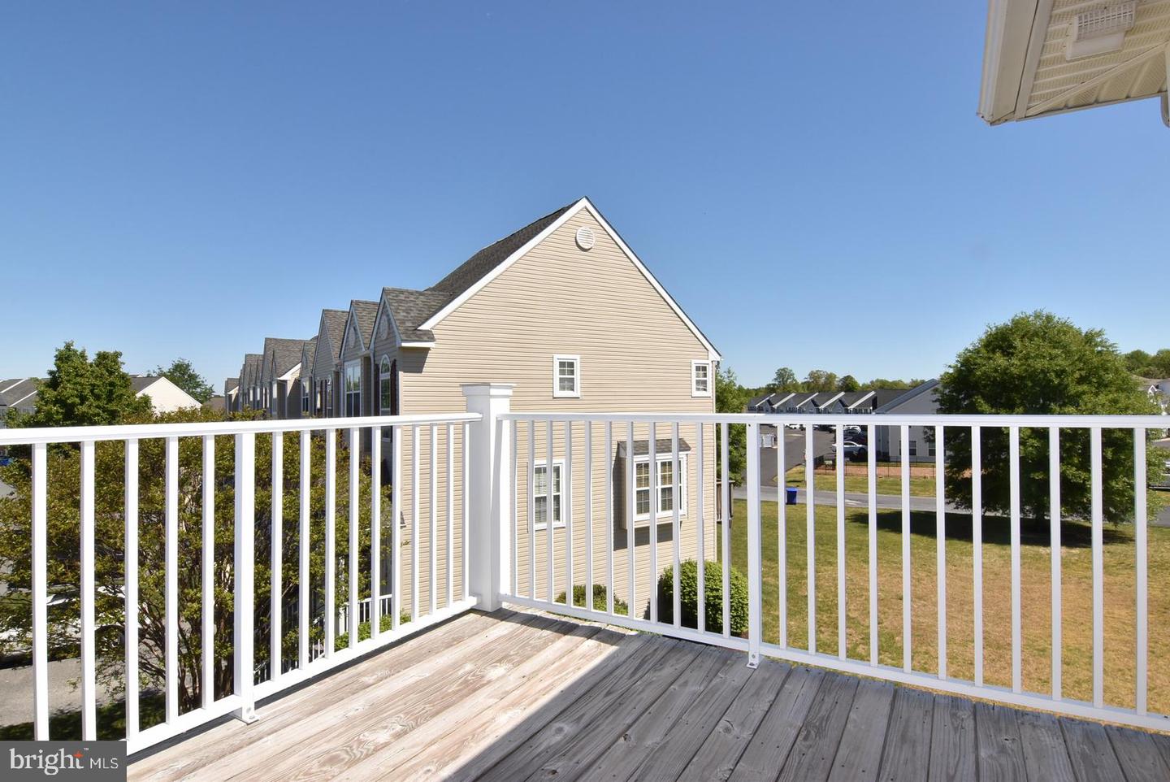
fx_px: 585
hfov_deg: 90.0
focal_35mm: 18
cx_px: 585
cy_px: 391
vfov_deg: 67.5
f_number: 22
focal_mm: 12
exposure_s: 1/200
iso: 400
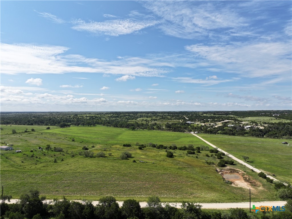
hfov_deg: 71.6
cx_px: 146
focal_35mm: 24
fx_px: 202
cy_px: 110
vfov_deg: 56.8
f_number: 2.8
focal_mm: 12.29
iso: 150
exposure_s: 1/3200
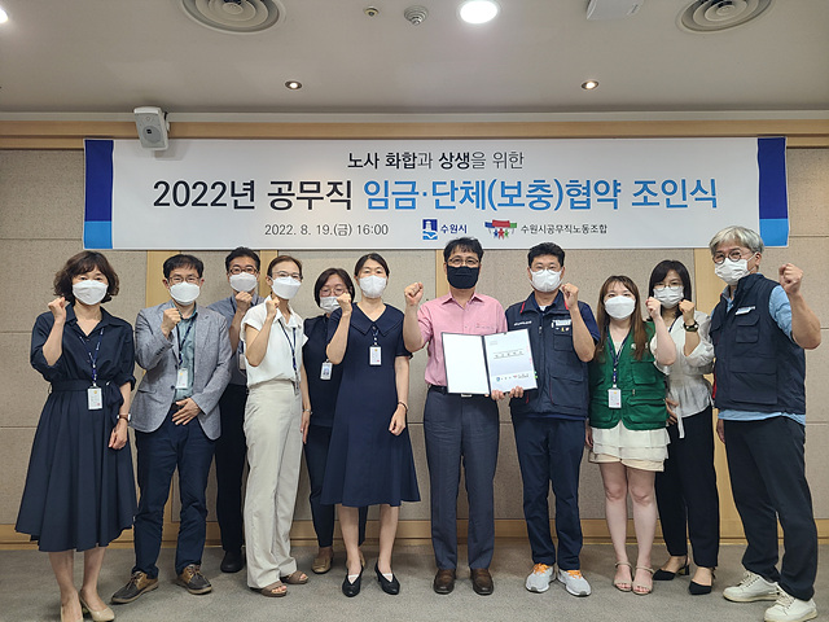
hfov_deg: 67.3
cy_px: 311
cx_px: 414
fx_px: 623
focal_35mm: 26
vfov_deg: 53.1
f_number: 1.8
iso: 125
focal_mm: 5.4
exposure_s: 1/60
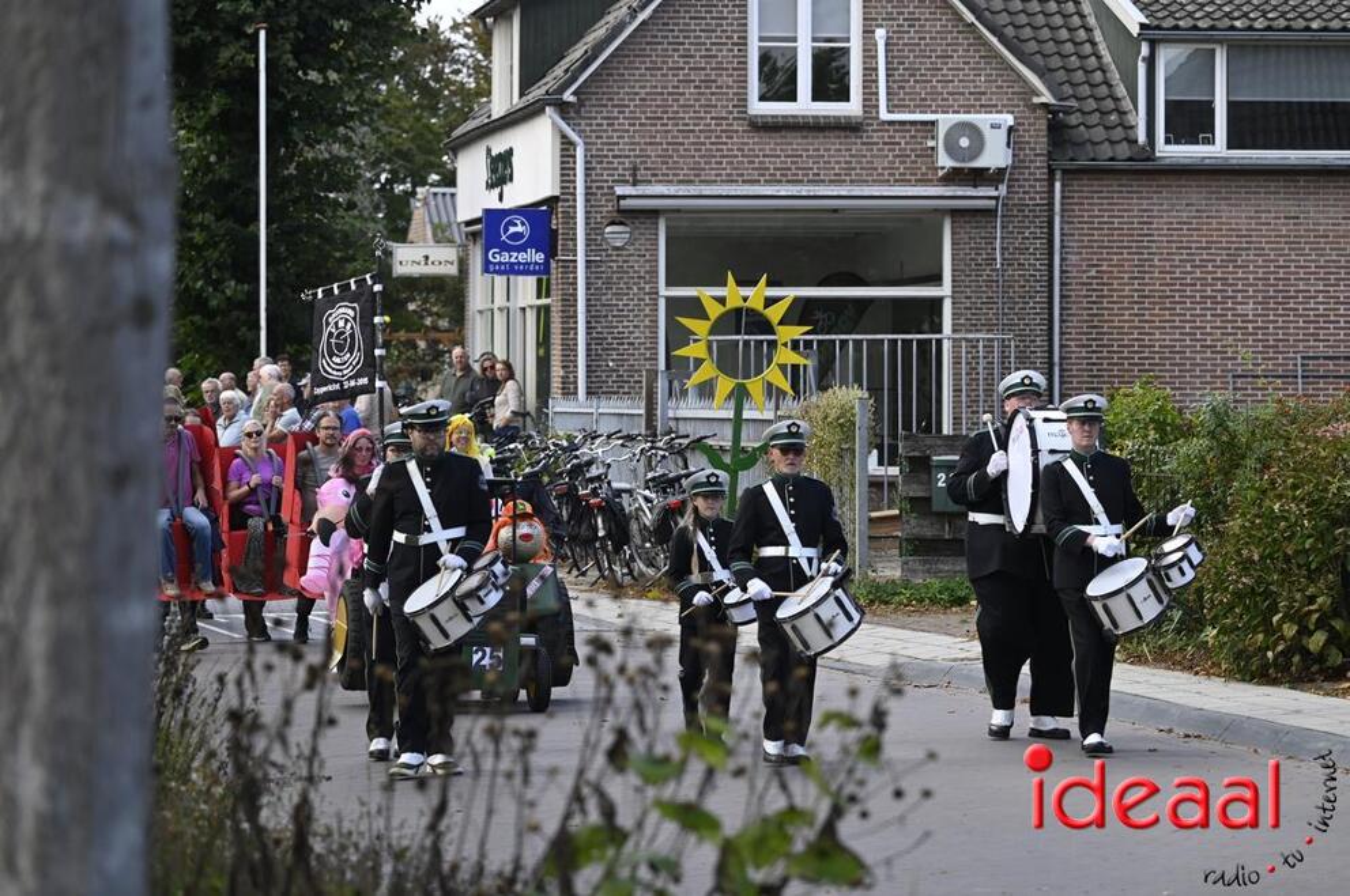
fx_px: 5806
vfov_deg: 8.8
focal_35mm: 155
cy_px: 448
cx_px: 675
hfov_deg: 13.3
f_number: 4.8
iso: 320
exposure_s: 1/500
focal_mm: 155
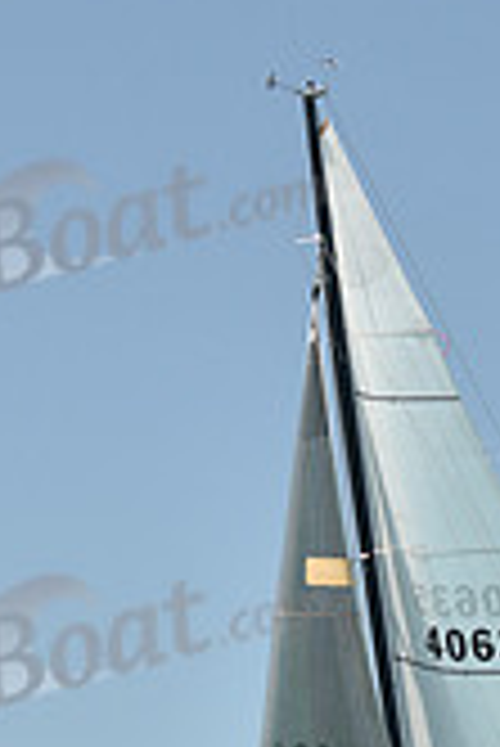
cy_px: 842
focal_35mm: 245
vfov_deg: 8.3
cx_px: 561
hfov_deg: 5.6
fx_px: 5093
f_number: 3.2
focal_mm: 70
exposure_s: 1/800
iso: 250
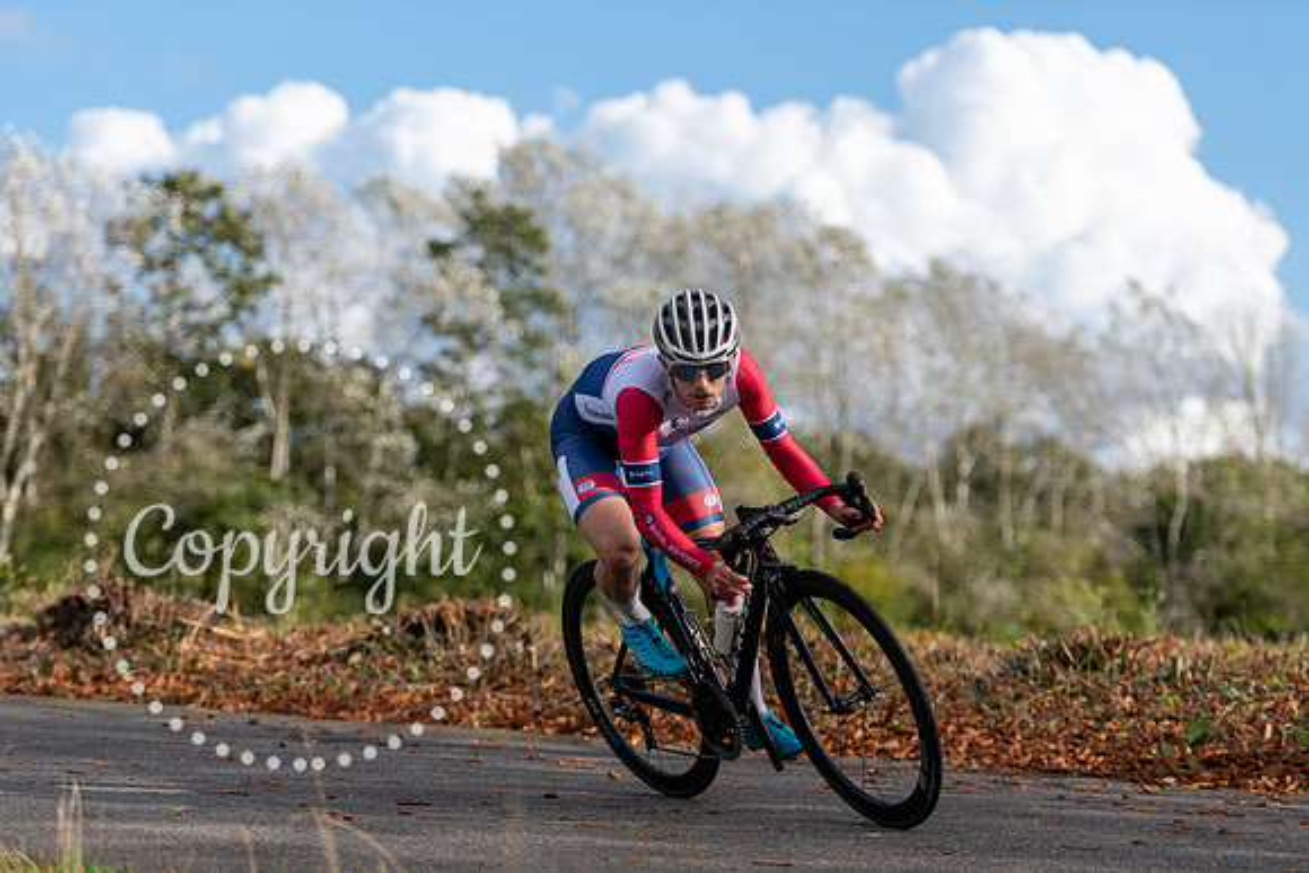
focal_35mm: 100
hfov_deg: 20.4
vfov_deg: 13.7
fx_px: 3637
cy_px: 436
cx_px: 654
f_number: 2.8
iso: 160
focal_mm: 100
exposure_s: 1/3200
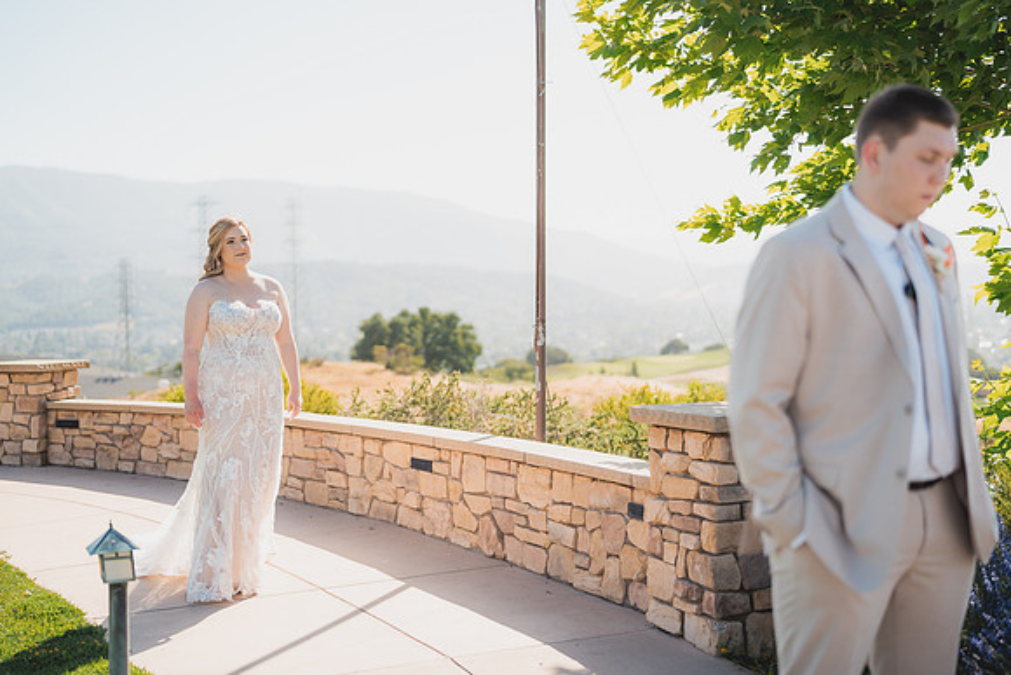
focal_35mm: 50
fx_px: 1404
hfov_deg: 39.6
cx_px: 506
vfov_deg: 27.0
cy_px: 338
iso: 125
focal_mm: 50
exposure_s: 1/2000
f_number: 1.8
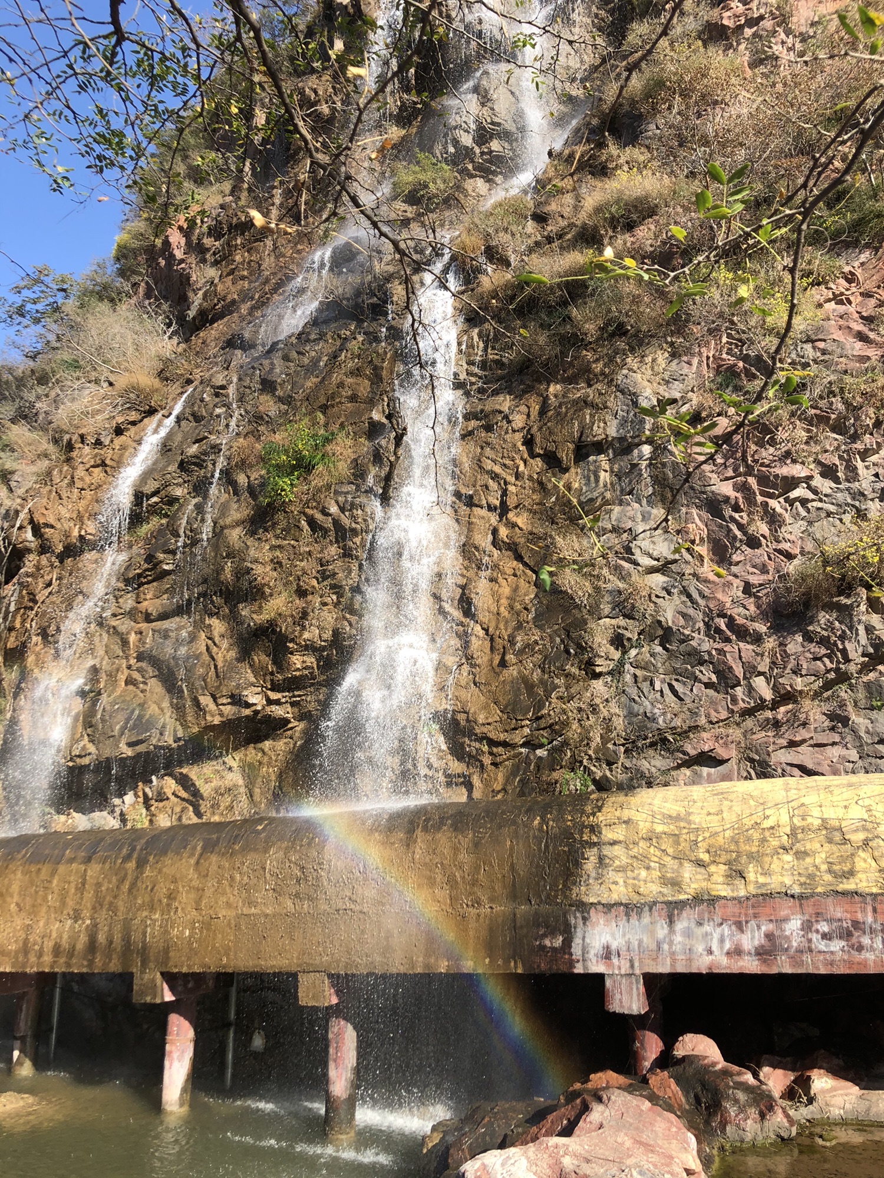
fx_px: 953
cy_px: 589
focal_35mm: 28
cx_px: 442
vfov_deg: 63.4
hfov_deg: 49.7
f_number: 1.8
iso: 20
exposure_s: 1/738
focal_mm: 3.99
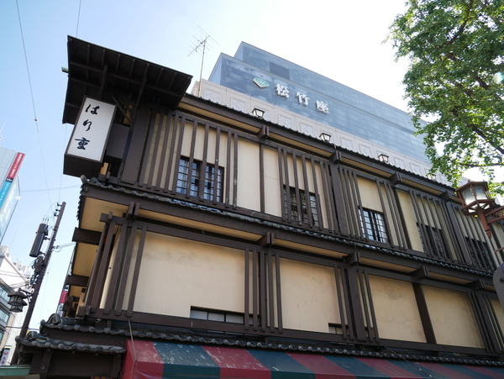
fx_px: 350
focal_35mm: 24
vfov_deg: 56.9
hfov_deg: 71.6
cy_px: 190
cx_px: 252
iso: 200
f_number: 5
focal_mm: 12
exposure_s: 1/250
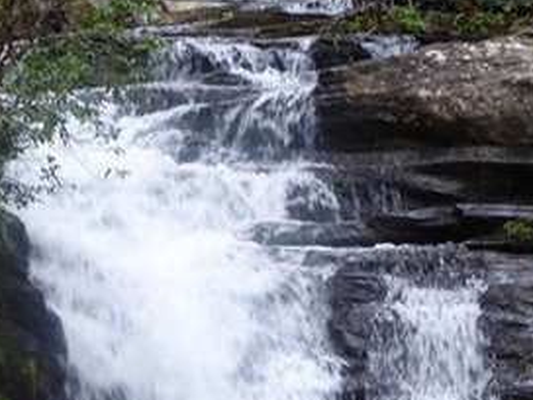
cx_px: 331
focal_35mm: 147
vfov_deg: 10.0
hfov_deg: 13.4
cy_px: 359
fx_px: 2263
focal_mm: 9
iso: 100
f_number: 4.1
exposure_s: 1/60
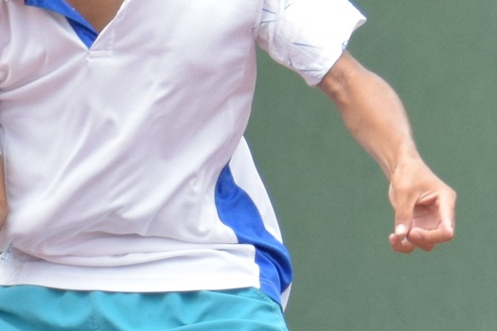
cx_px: -4
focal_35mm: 457
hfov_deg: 4.5
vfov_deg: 3.0
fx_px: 6309
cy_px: 325
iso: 1000
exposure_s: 1/2000
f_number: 4.5
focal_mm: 80
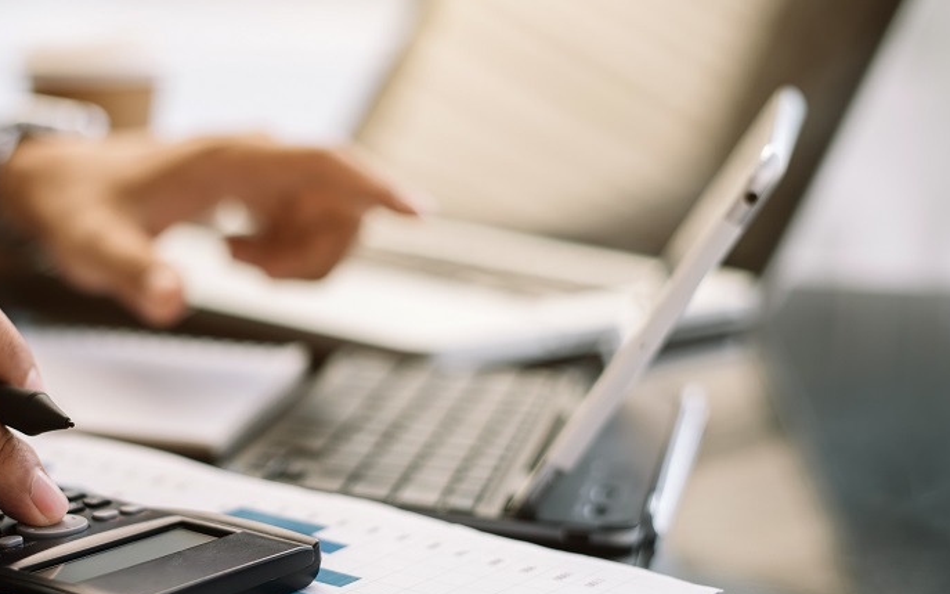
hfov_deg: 26.8
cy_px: 417
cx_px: 249
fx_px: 1967
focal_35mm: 76
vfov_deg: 17.1
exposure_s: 1/250
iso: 200
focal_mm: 50
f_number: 2.5
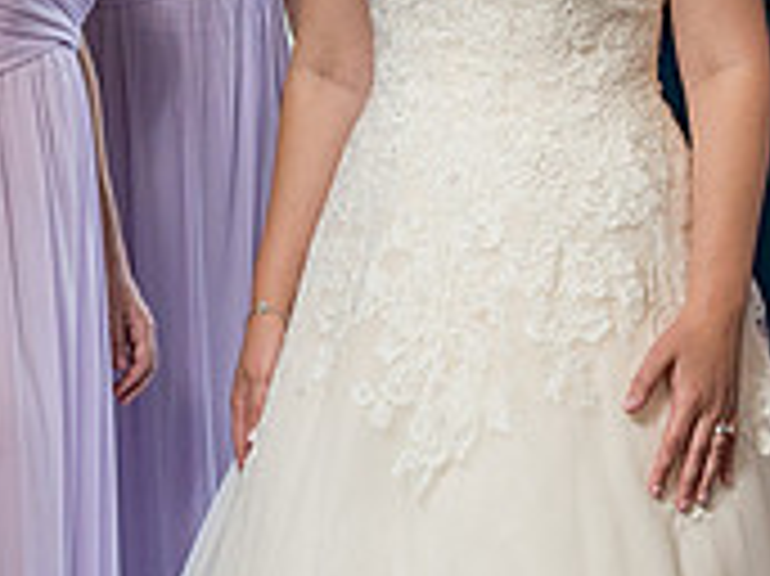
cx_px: 715
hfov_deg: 13.1
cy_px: -112
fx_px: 3312
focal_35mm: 149
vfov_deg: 9.8
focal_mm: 43
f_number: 5.6
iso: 1000
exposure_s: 1/200
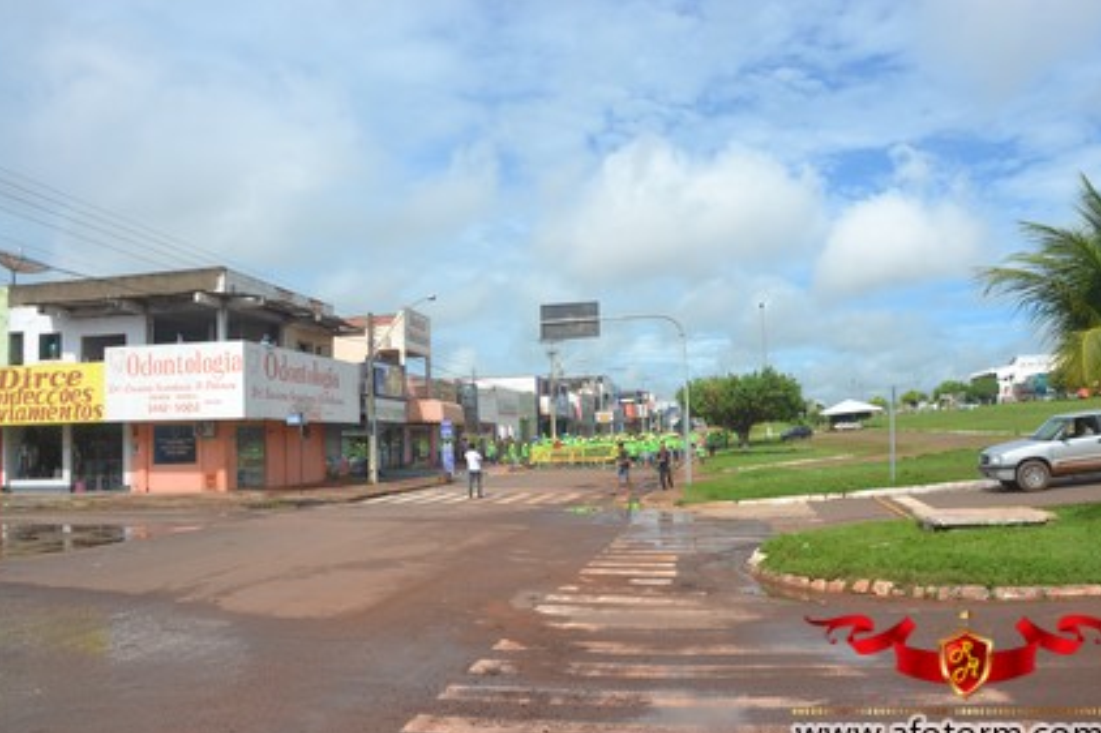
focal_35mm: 32
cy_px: 389
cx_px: 574
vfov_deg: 41.1
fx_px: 978
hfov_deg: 58.7
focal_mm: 20
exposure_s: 1/320
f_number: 9
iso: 100
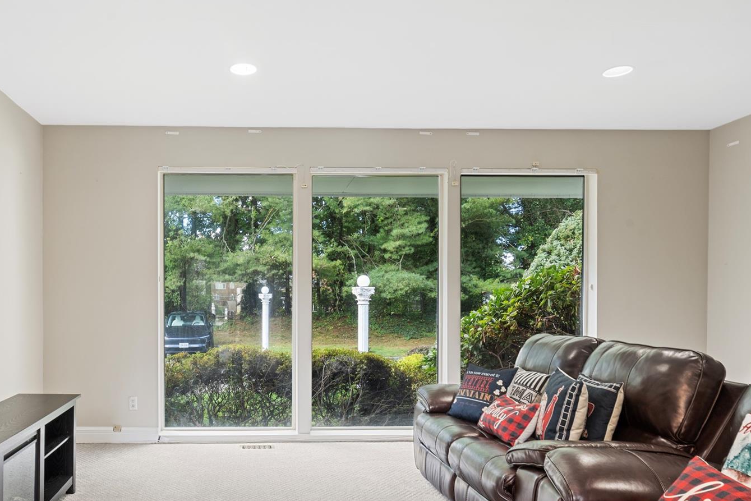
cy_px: 316
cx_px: 264
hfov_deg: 67.9
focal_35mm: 26
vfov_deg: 49.1
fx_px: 542
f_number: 10
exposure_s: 1.6
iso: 320
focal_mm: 17
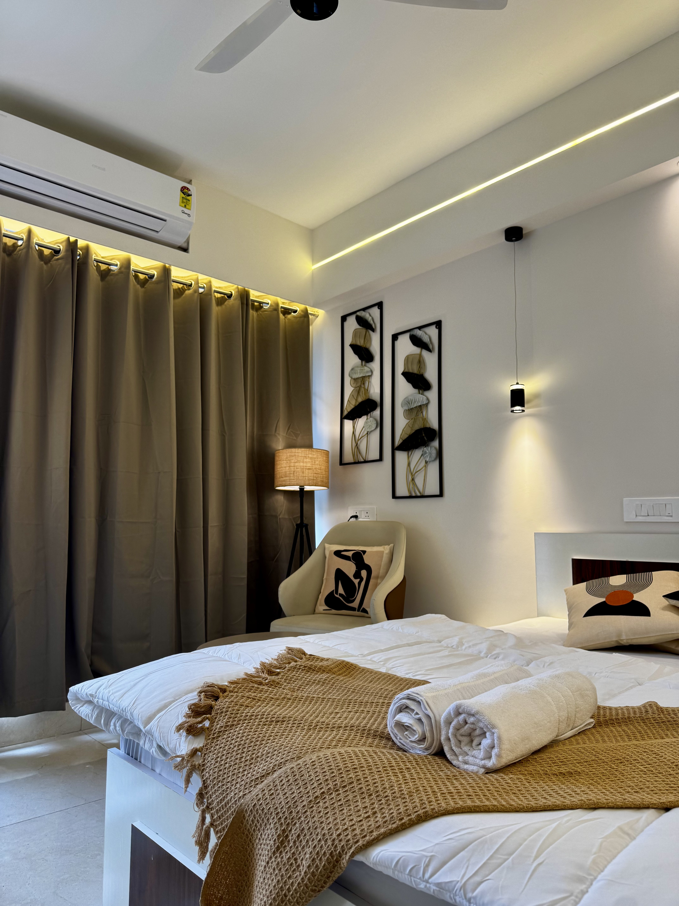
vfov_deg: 71.6
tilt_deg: +6.3
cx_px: 340
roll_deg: -0.2
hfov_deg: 56.8
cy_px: 453
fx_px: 628
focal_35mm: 24
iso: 64
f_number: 1.78
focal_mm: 6.76
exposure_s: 1/143
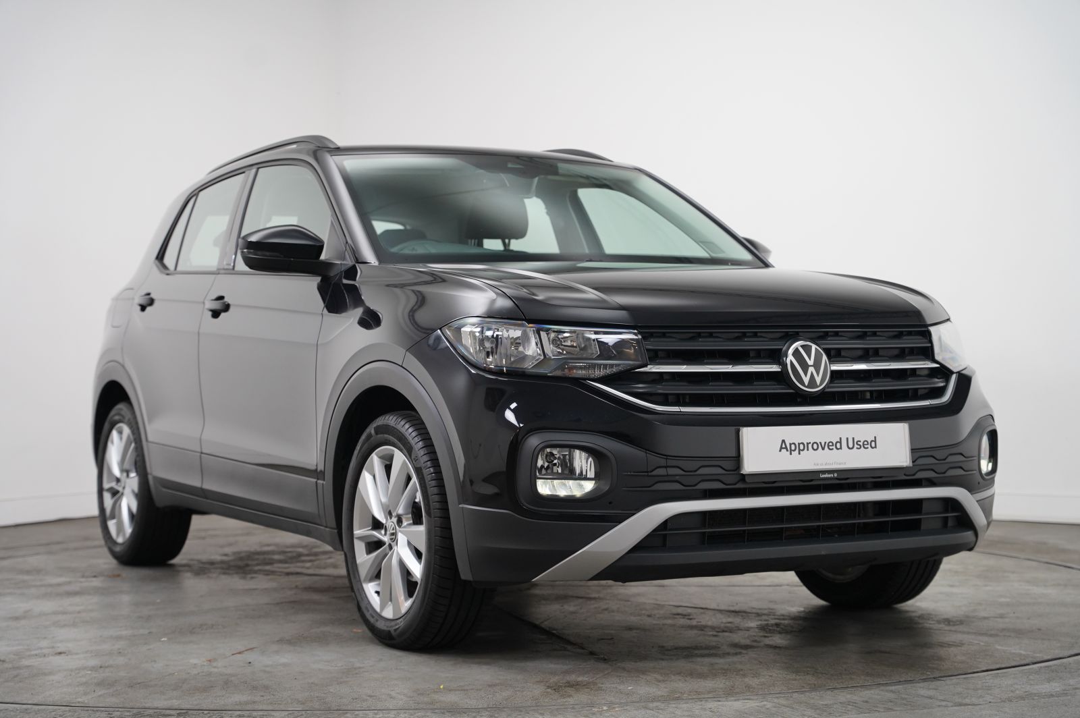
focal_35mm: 60
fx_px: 1786
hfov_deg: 33.6
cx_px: 540
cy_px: 359
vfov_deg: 22.7
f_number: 4
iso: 1600
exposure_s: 1/160
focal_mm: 59.6
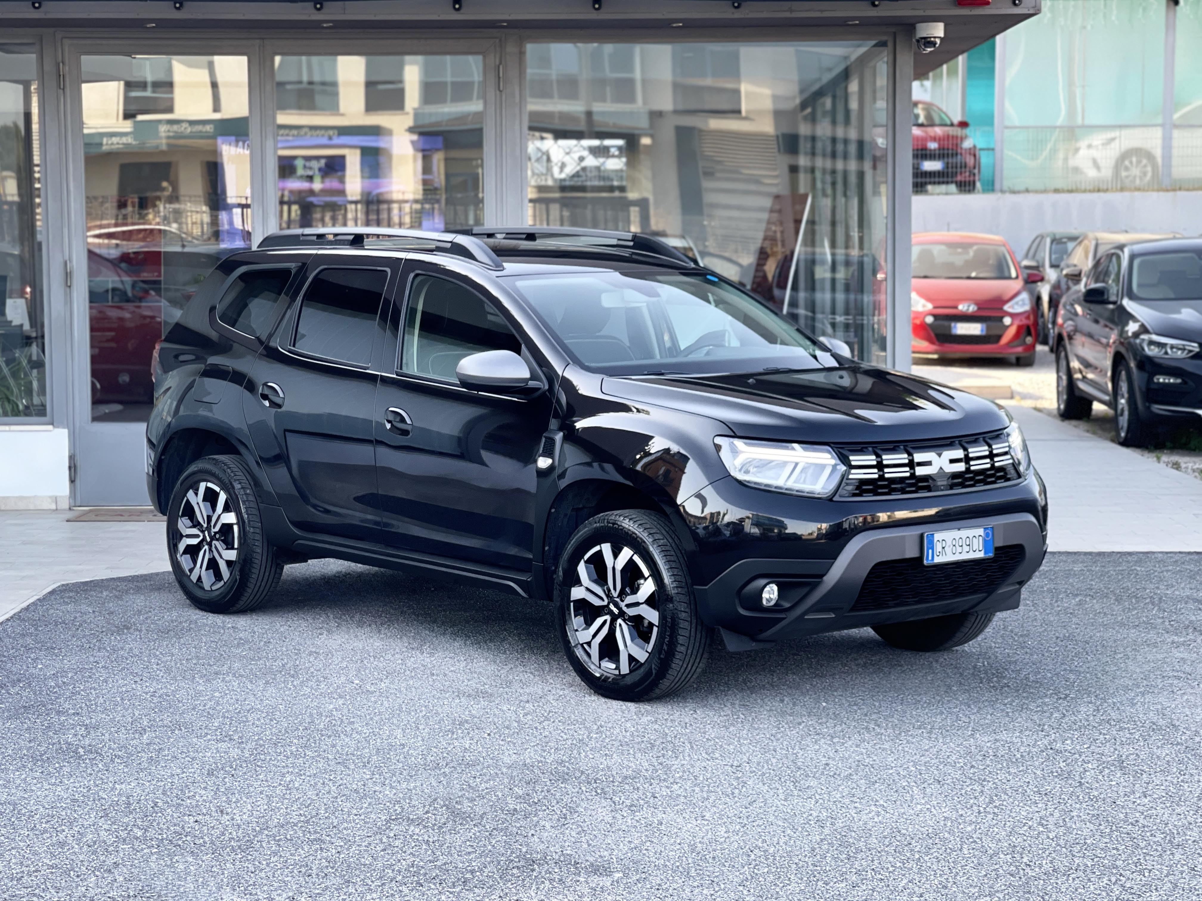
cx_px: 601
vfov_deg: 22.9
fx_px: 2222
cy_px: 450
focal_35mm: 64
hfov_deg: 30.3
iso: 50
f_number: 2.2
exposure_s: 1/121
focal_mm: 7.5
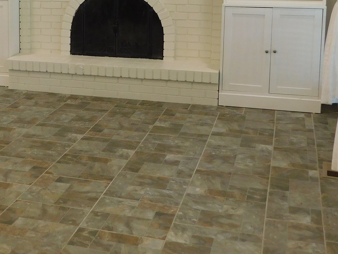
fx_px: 654
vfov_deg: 21.5
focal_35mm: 67
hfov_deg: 27.5
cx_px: 10
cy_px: 34
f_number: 3.2
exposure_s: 1/30
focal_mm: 5.3
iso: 160
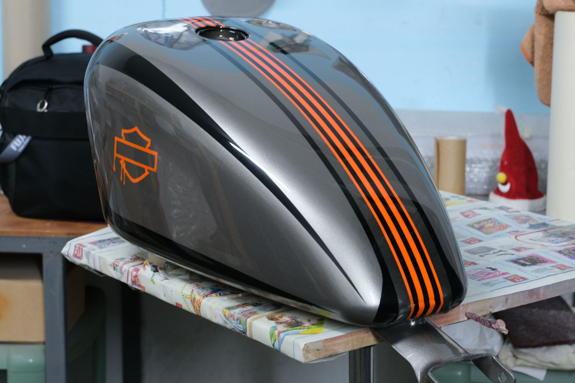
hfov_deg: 24.5
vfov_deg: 16.5
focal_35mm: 83
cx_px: 288
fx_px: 1326
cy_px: 192
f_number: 8
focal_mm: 55
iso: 500
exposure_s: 1/4
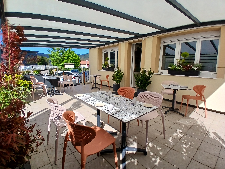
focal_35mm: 17
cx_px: 112
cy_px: 84
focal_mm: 1.4
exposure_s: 1/1199
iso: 50
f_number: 2.2
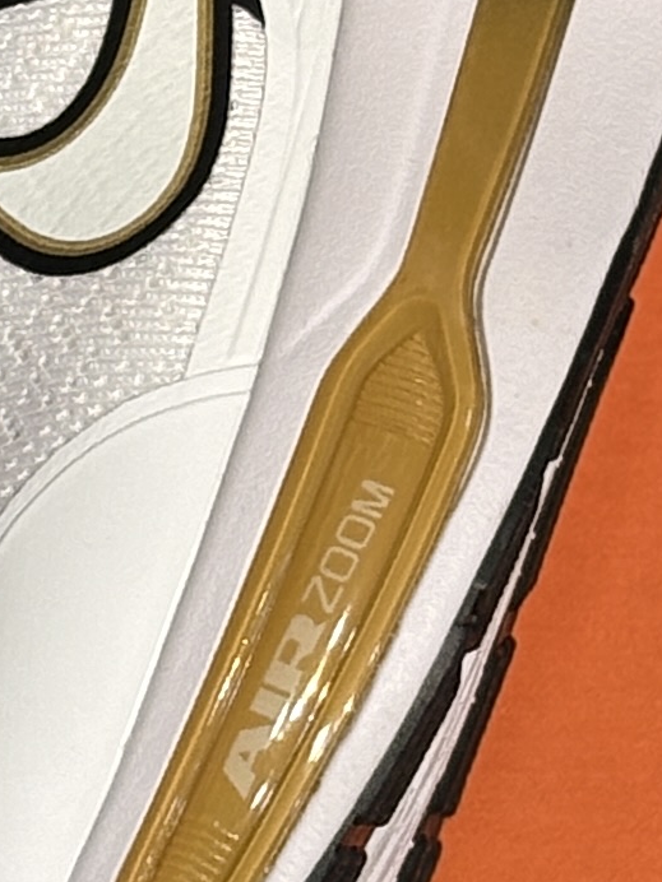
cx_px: -741
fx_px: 7726
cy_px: 130
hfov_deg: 4.8
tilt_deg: -70.1
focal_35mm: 303
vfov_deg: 6.5
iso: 32
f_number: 1.6
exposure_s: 1/100
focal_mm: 5.96
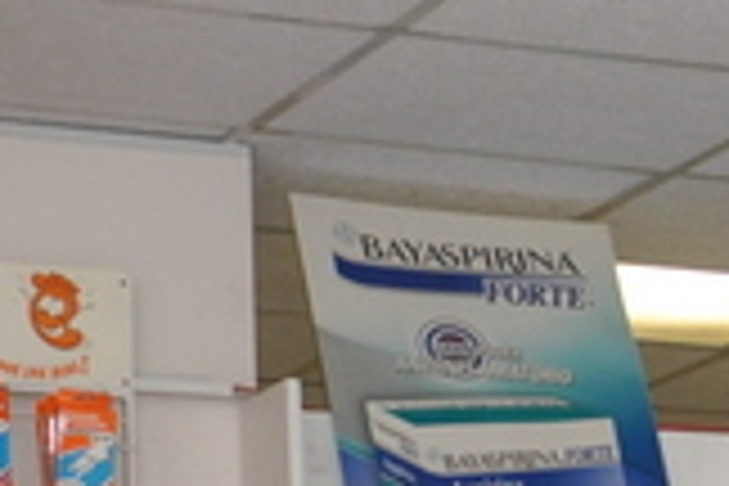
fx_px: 4050
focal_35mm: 200
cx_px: 1737
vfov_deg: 6.3
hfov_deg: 9.2
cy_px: 1469
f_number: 5.6
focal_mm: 18
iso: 320
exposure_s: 1/125
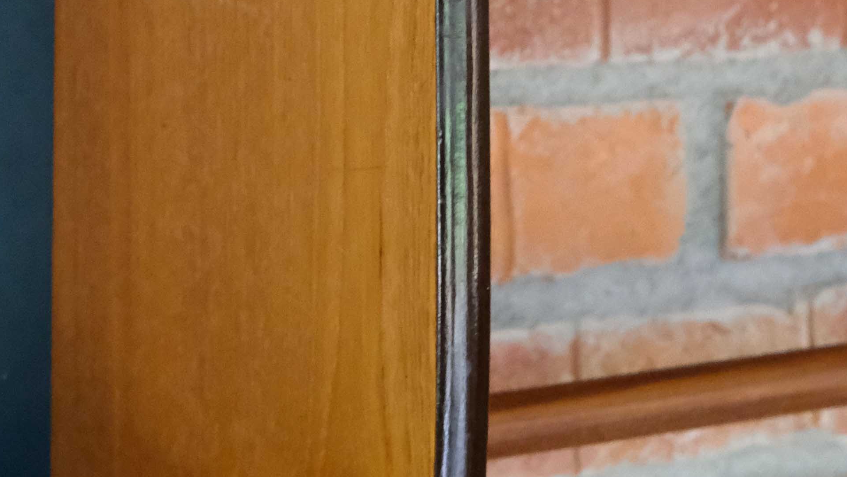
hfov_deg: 12.4
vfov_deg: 6.8
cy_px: -321
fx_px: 3908
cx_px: 314
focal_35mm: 174
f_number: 5.6
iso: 5000
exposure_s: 1/125
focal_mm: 35
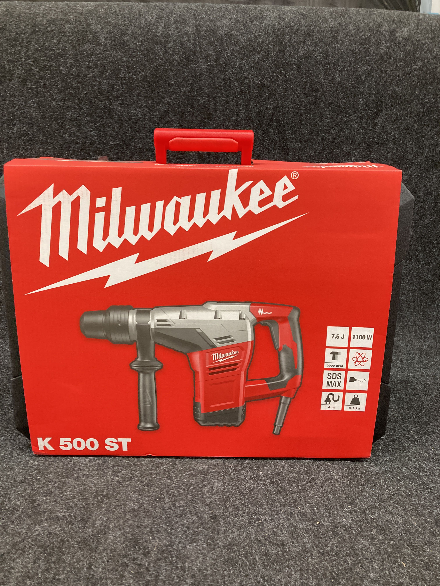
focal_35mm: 28
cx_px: 220
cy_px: 293
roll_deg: -1.7
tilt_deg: -12.6
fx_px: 475
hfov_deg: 49.7
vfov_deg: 63.4
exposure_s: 1/60
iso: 160
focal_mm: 3.99
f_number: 1.8
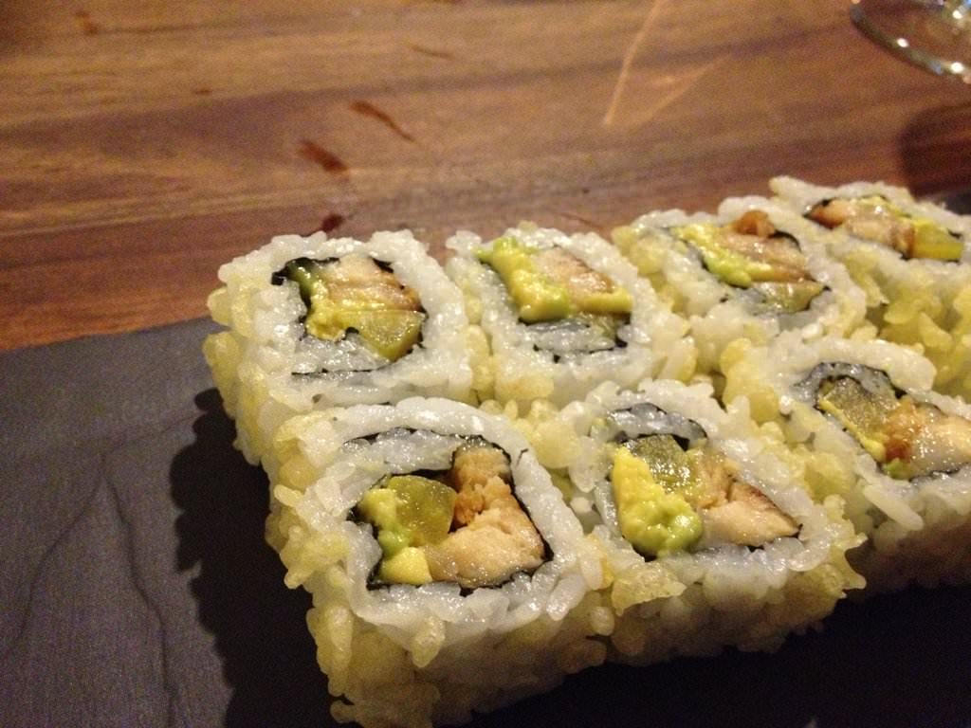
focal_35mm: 35
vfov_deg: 40.7
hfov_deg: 52.6
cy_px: 364
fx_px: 982
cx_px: 486
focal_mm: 4.28
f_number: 2.4
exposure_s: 1/15
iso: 800
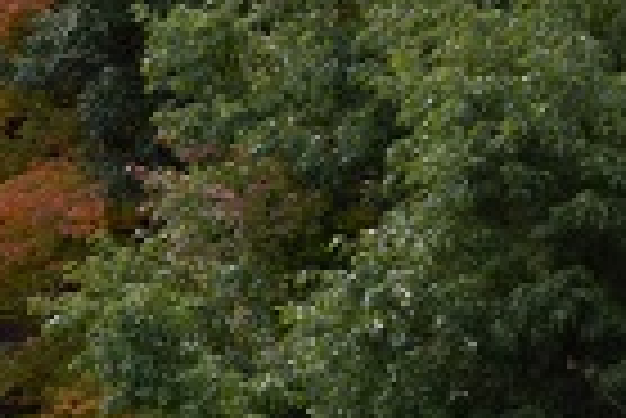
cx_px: -676
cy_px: -45
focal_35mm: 356
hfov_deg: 5.6
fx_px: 6200
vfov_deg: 3.9
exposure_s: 1/250
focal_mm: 55
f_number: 8
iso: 280
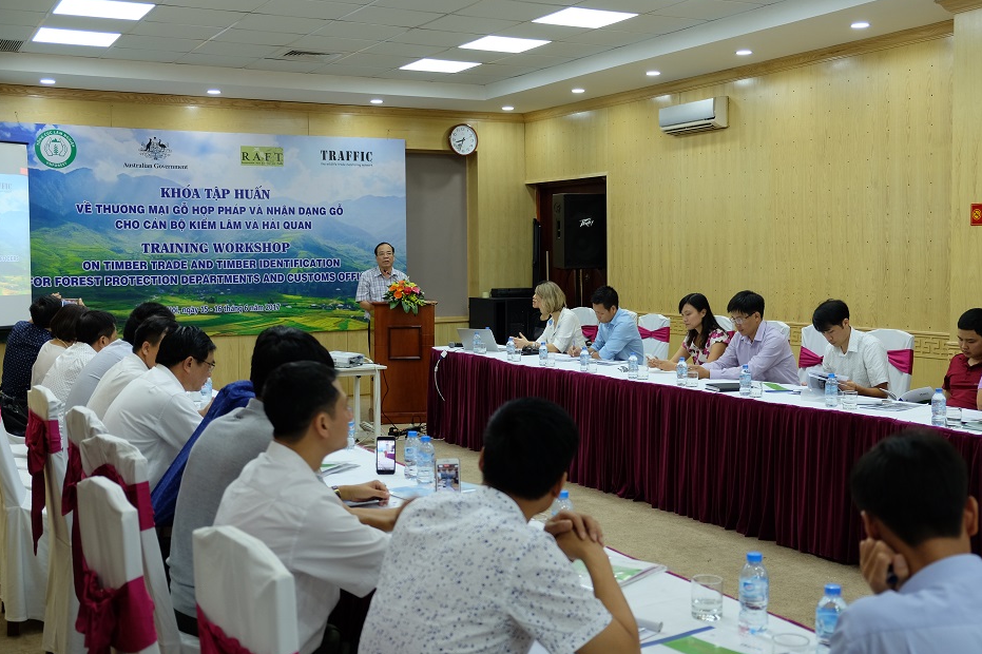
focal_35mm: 40
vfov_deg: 33.4
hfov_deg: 48.5
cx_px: 505
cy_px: 319
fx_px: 1091
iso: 400
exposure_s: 1/50
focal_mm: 25.4
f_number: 3.2
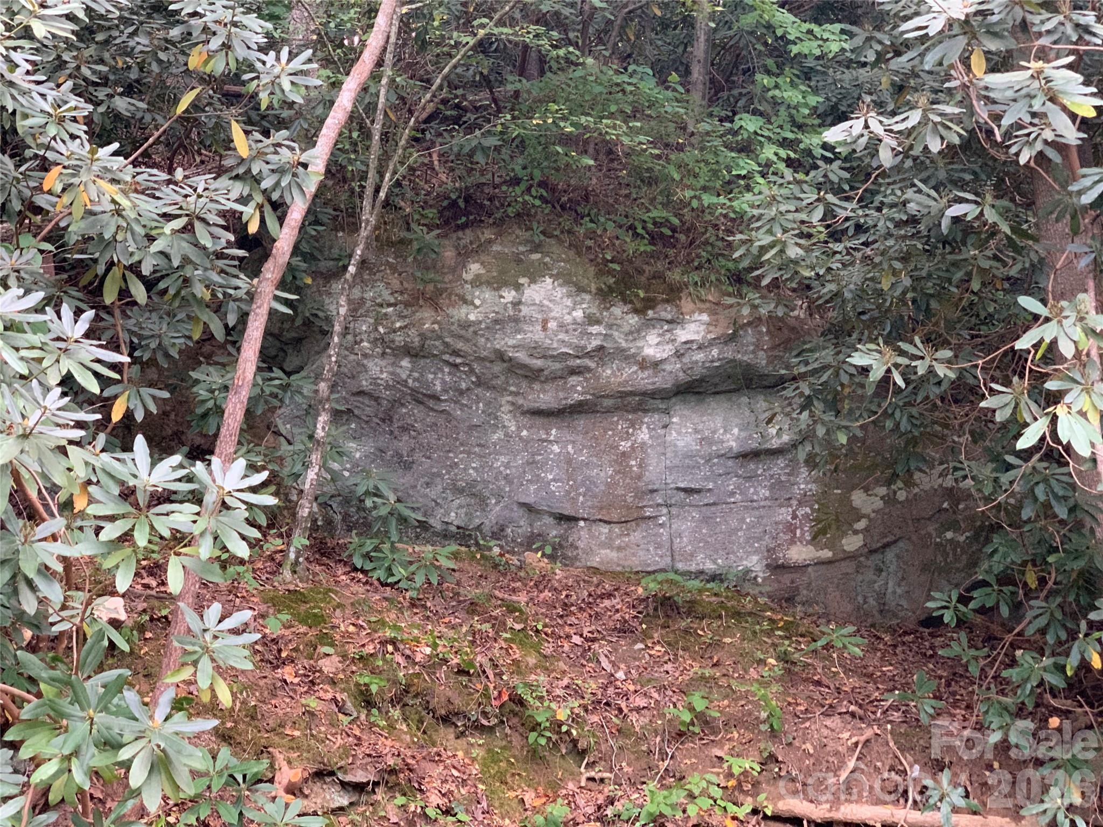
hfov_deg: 36.8
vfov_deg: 28.0
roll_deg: +0.1
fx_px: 1657
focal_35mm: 52
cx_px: 552
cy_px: 414
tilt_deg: +20.4
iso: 320
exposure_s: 1/60
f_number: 2.4
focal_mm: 6
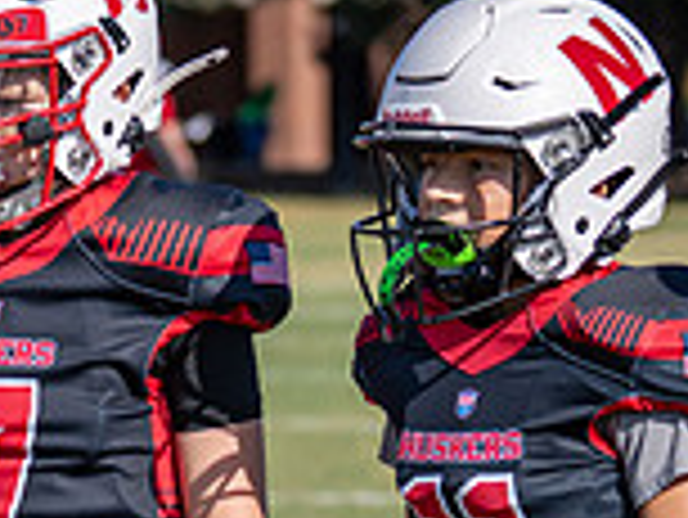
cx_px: -181
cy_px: 587
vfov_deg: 4.3
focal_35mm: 342
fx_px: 6803
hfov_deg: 5.8
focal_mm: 70
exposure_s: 1/2500
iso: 100
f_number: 2.8
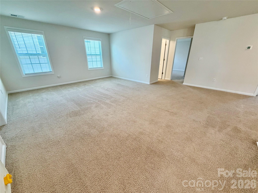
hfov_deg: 102.1
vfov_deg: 85.7
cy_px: 96
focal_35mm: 14
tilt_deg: -21.7
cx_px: 129
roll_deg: -0.1
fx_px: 104
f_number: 2.2
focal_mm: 2.22
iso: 200
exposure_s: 1/60
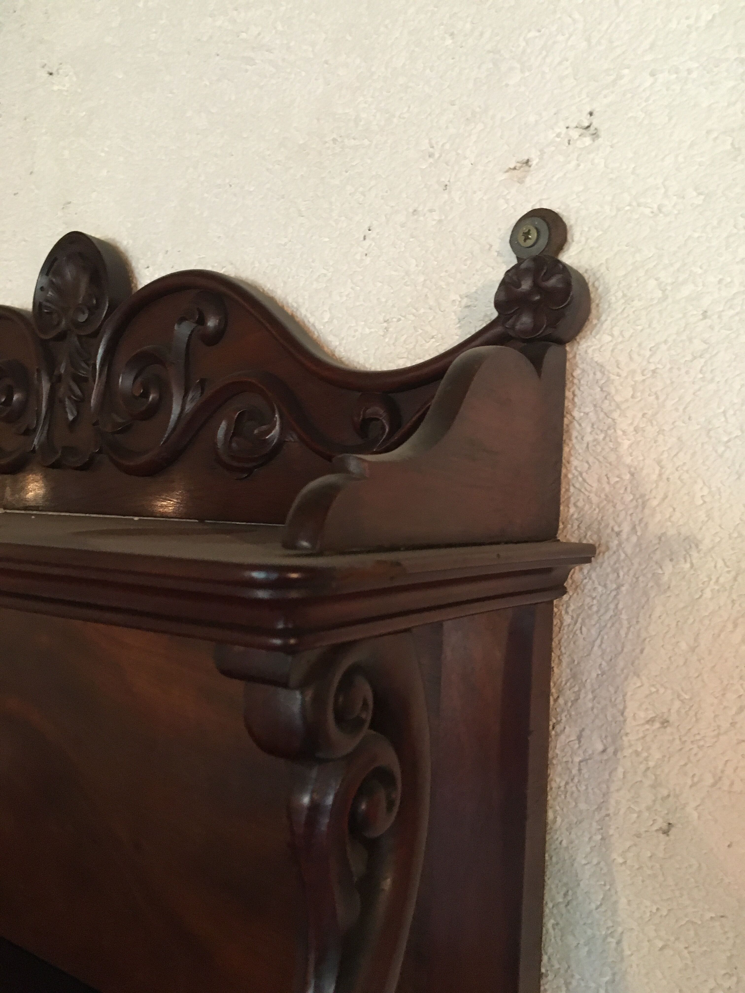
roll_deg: -1.6
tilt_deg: +1.2
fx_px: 832
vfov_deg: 61.7
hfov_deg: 48.2
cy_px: 496
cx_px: 372
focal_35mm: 29
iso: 500
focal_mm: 4.15
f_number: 2.2
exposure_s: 1/17
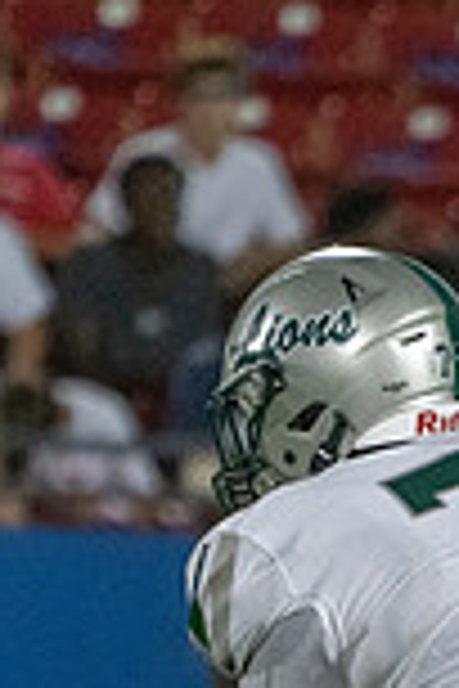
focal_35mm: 1618
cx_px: 1210
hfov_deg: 0.8
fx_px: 30942
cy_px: 1069
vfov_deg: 1.3
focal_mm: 318
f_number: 5.6
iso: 8000
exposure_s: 1/1000
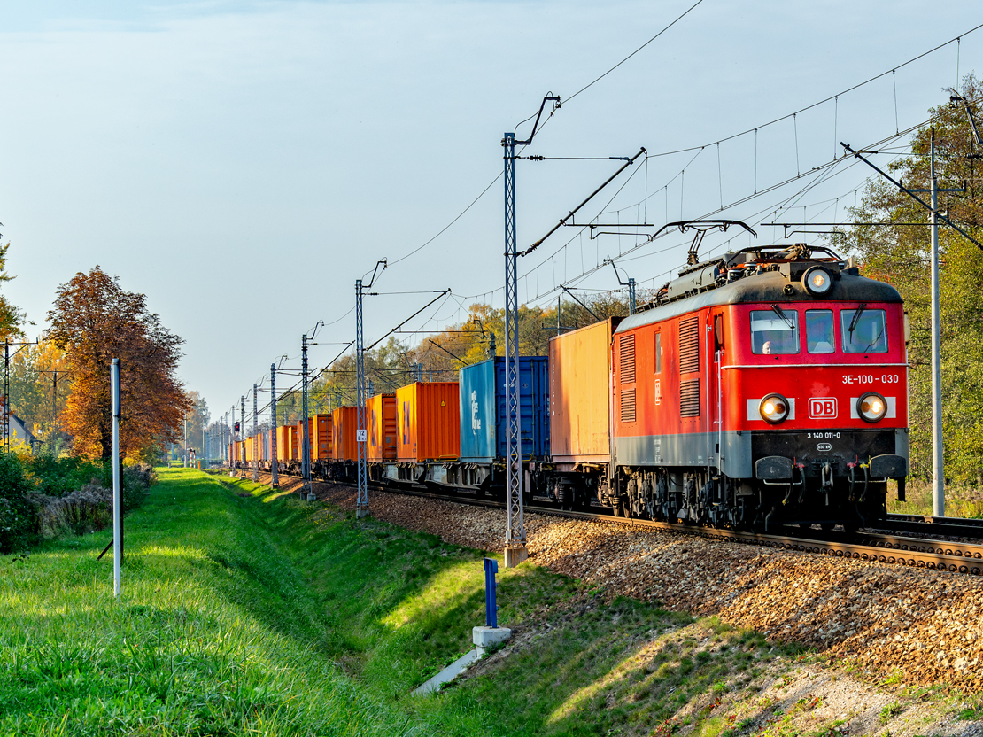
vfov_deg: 14.2
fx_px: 2953
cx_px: 645
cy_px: 336
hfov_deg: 18.9
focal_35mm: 104
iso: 320
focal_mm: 50
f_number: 8
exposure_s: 1/500
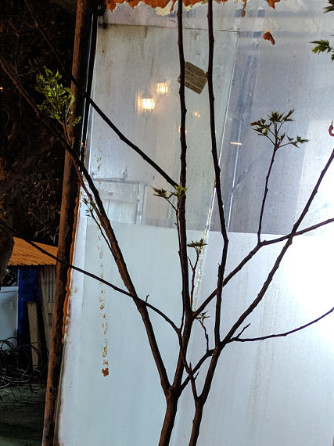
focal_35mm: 73
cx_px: 52
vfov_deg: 24.5
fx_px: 940
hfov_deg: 19.9
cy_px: 520
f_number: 2
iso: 766
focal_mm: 4.67
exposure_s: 1/33.3
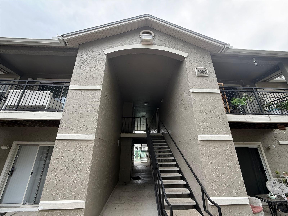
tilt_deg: +21.1
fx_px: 116
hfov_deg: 102.1
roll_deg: -0.3
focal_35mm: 14
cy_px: 108
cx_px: 144
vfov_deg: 85.7
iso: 40
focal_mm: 2.22
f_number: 2.2
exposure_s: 1/103
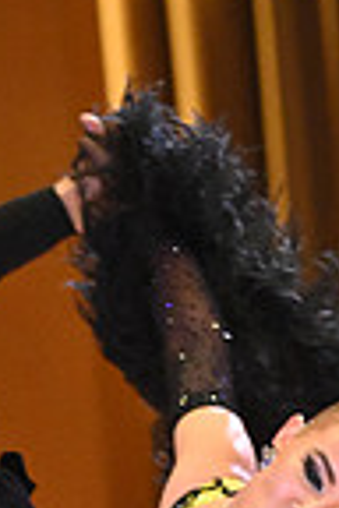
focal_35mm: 804
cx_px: 12
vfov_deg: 2.6
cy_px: 885
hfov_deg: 1.7
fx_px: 11356
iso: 5000
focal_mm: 200
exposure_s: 1/400
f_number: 5.6
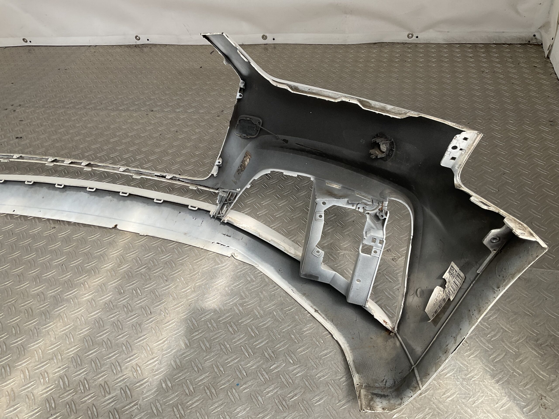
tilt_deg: -41.0
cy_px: 210
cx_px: 280
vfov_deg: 48.2
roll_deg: +6.0
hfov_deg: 61.7
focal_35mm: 29
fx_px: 468
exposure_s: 1/534
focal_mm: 3
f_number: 1.8
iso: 16
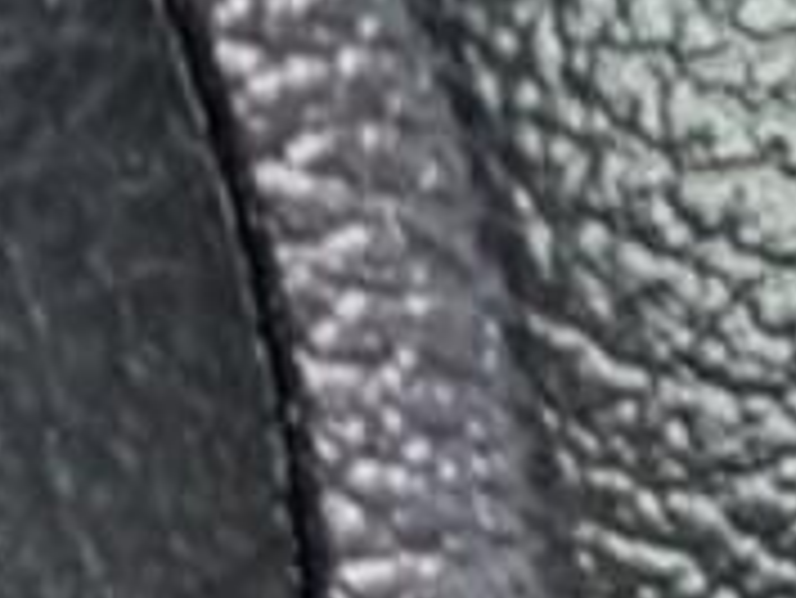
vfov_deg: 9.7
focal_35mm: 150
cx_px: 1839
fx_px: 3452
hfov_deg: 11.2
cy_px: -261
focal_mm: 5.4
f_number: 1.8
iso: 160
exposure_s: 1/120
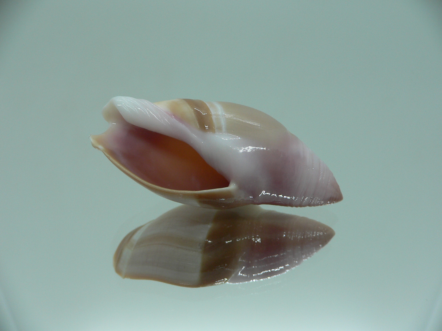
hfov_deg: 52.6
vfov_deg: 40.7
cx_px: 221
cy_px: 166
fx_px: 447
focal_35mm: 35
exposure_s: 1/60
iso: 80
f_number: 2.8
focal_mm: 4.6
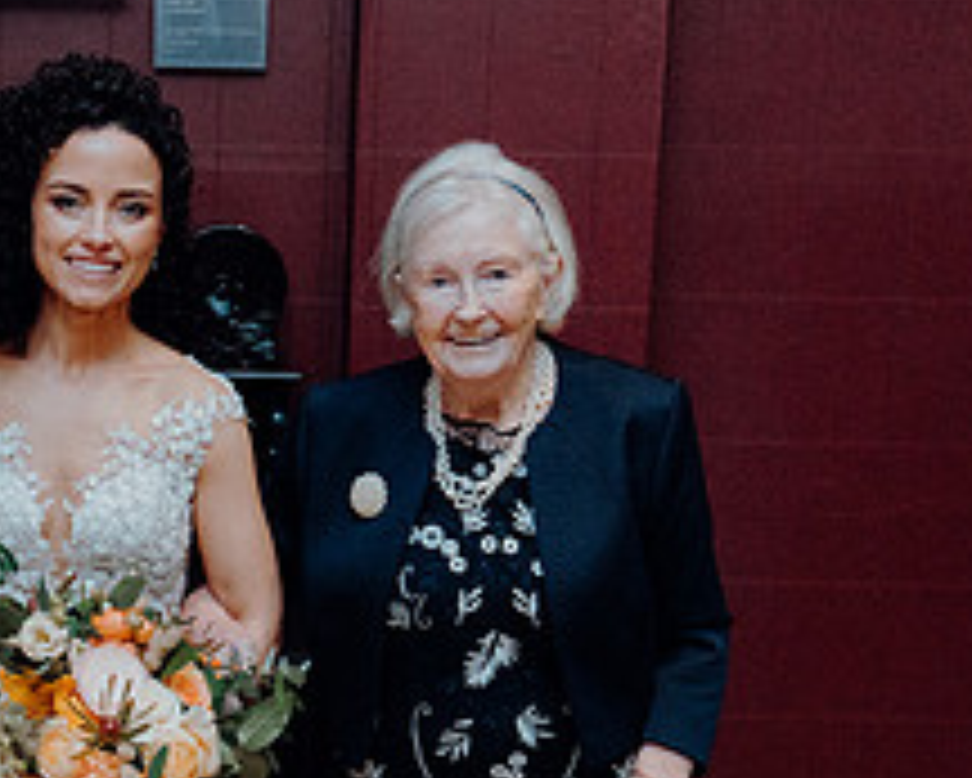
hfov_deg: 22.6
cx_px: 148
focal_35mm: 83
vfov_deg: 18.1
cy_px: 762
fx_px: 2389
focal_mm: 33
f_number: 3.5
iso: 3200
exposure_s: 1/160
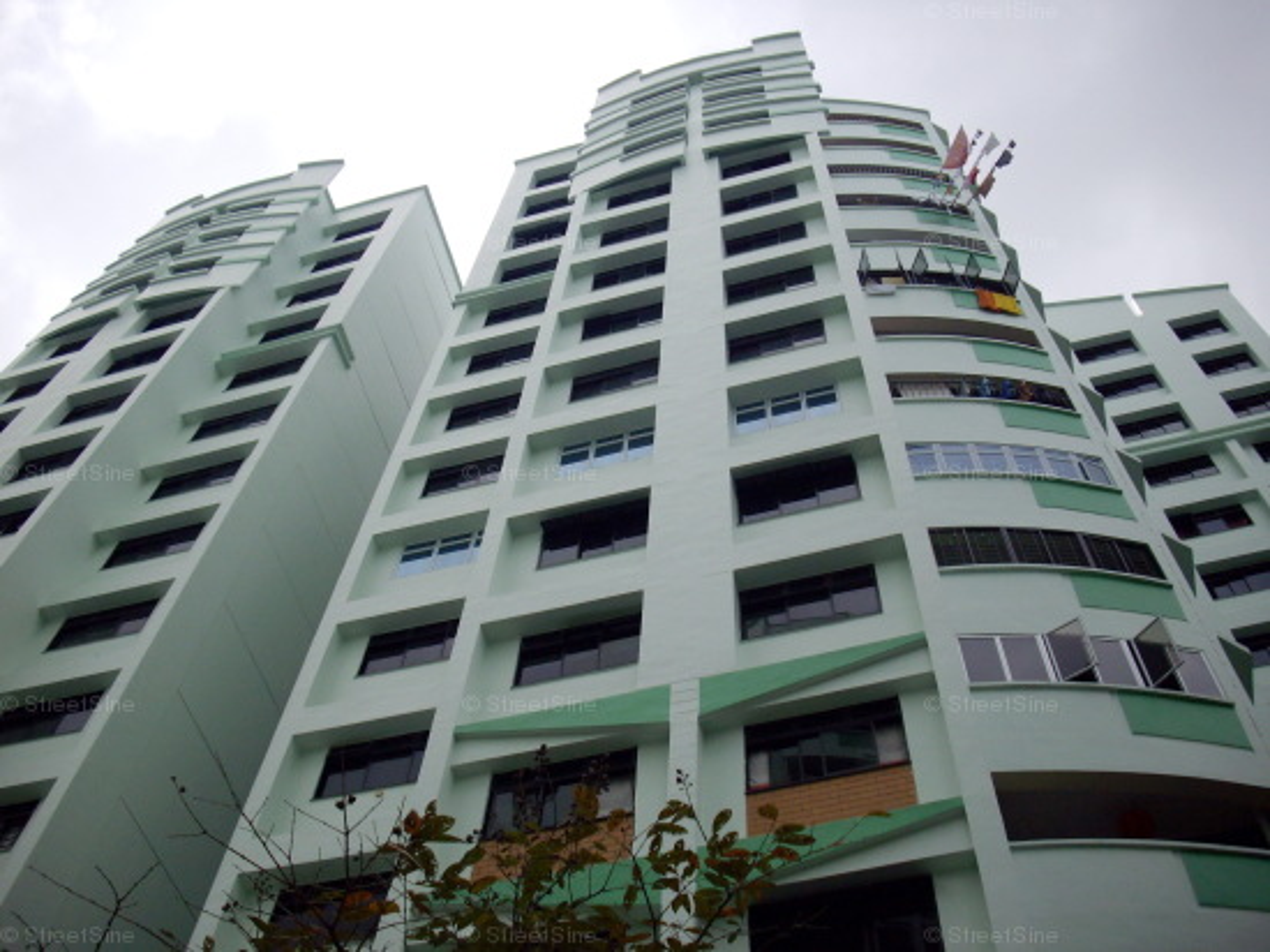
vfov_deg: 38.6
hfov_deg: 50.2
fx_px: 1357
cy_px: 476
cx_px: 635
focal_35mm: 37
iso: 80
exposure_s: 1/500
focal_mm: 6.2
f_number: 5.6
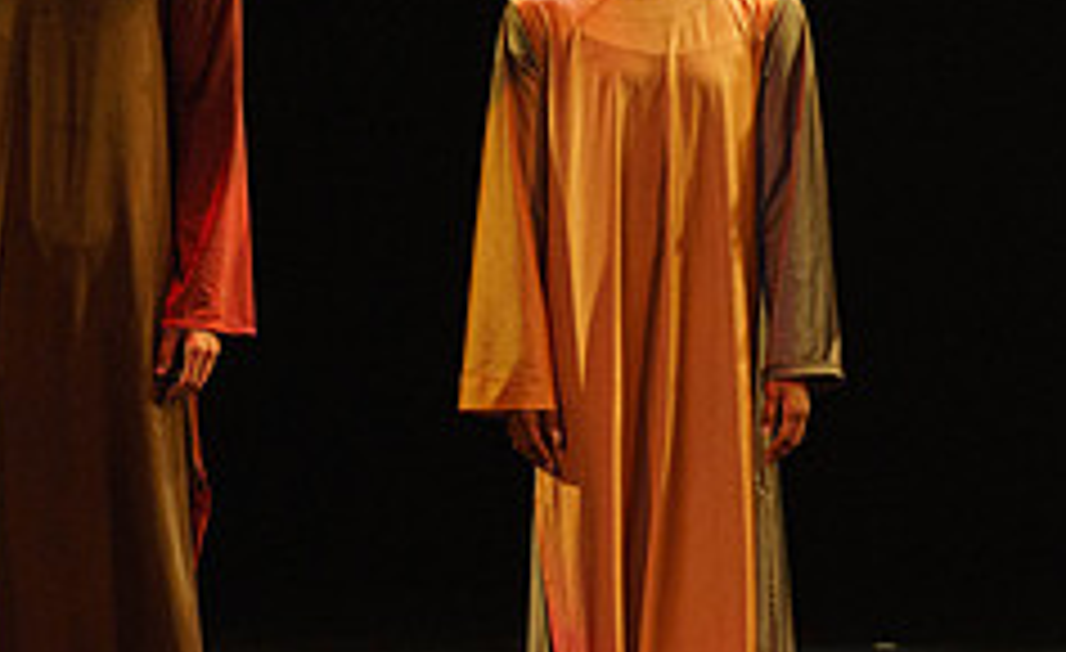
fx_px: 25820
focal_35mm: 894
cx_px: 1240
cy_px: 358
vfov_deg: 1.4
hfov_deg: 2.4
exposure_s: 1/320
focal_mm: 352
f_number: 5.6
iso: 6400
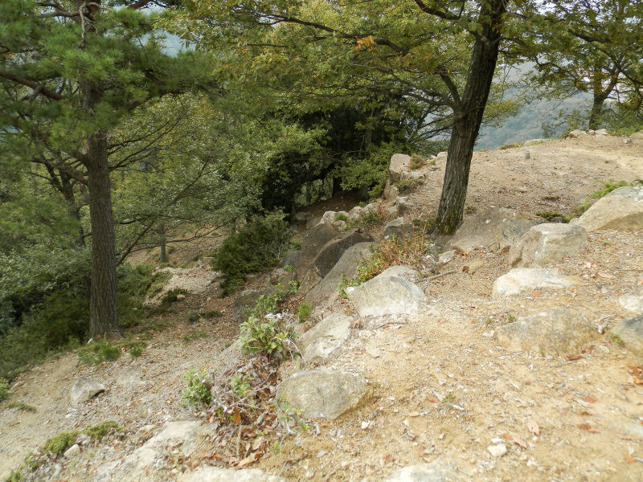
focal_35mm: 34
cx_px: 322
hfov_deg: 54.0
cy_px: 241
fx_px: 632
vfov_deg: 41.8
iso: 80
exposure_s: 1/125
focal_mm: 6.1
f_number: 3.3
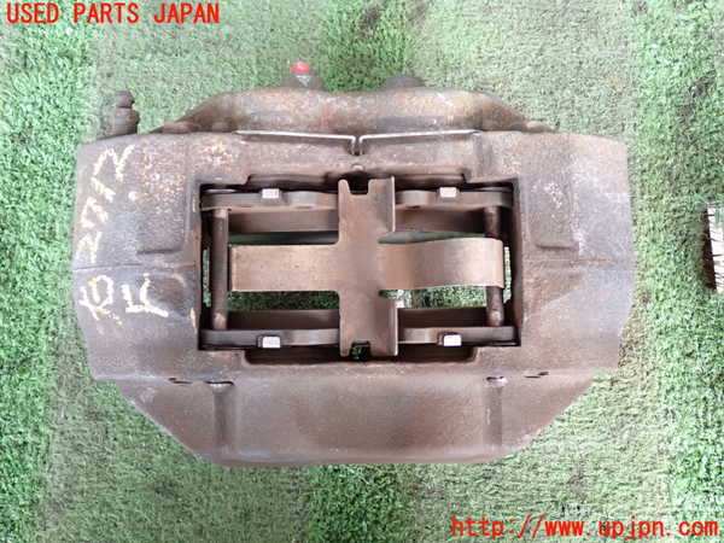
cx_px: 362
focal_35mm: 38
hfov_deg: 49.0
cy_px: 272
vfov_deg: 37.7
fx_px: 795
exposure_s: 1/40
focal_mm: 6.83
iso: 500
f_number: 2.7
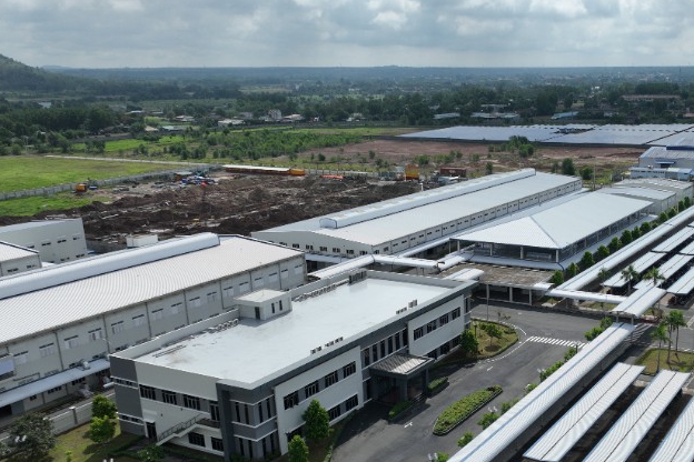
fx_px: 771
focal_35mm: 40
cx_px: 497
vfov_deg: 32.9
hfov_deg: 47.1
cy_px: 329
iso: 100
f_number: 2.8
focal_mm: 12.29
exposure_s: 1/3200
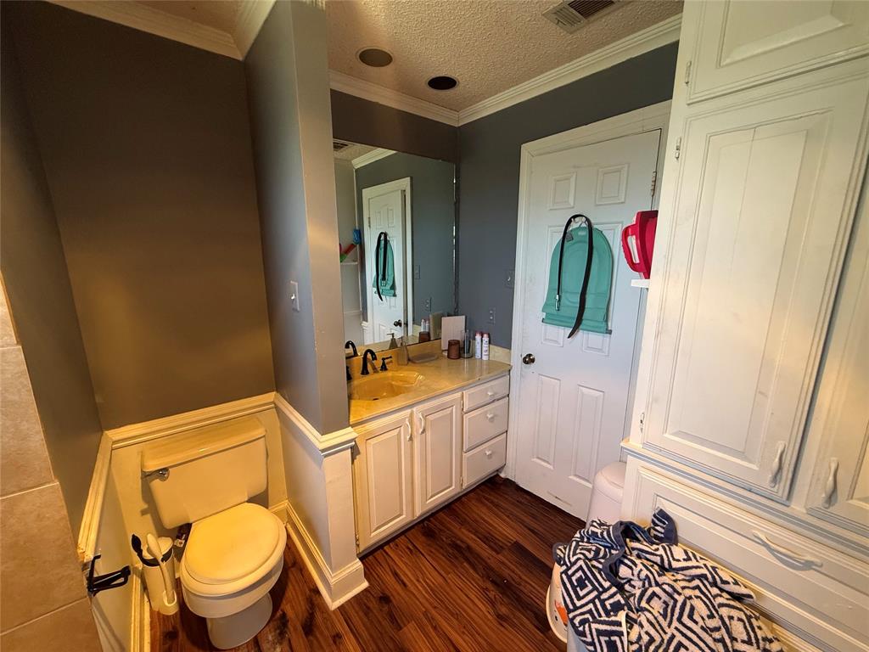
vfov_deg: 85.7
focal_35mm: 14
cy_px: 326
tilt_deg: -11.5
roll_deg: -0.1
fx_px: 351
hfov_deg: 102.1
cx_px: 434
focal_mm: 2.22
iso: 320
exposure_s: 1/120
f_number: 2.2
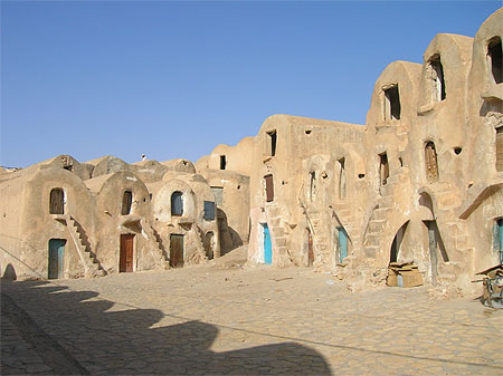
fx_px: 494
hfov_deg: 54.0
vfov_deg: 41.8
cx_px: 252
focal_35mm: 34
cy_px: 188
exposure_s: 1/527
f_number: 4.9
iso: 50
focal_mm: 5.7
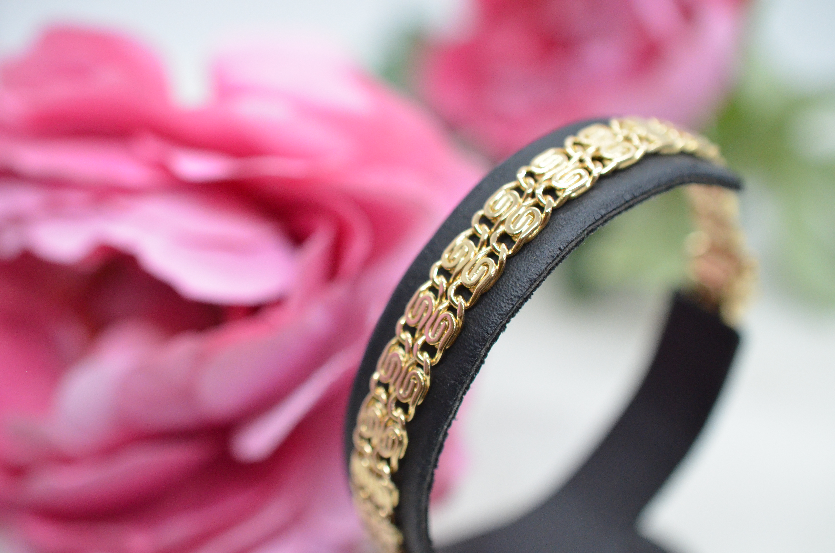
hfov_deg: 33.5
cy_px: 276
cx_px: 418
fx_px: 1389
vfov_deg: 22.5
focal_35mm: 60
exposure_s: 1/1250
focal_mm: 40
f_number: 4
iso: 2500
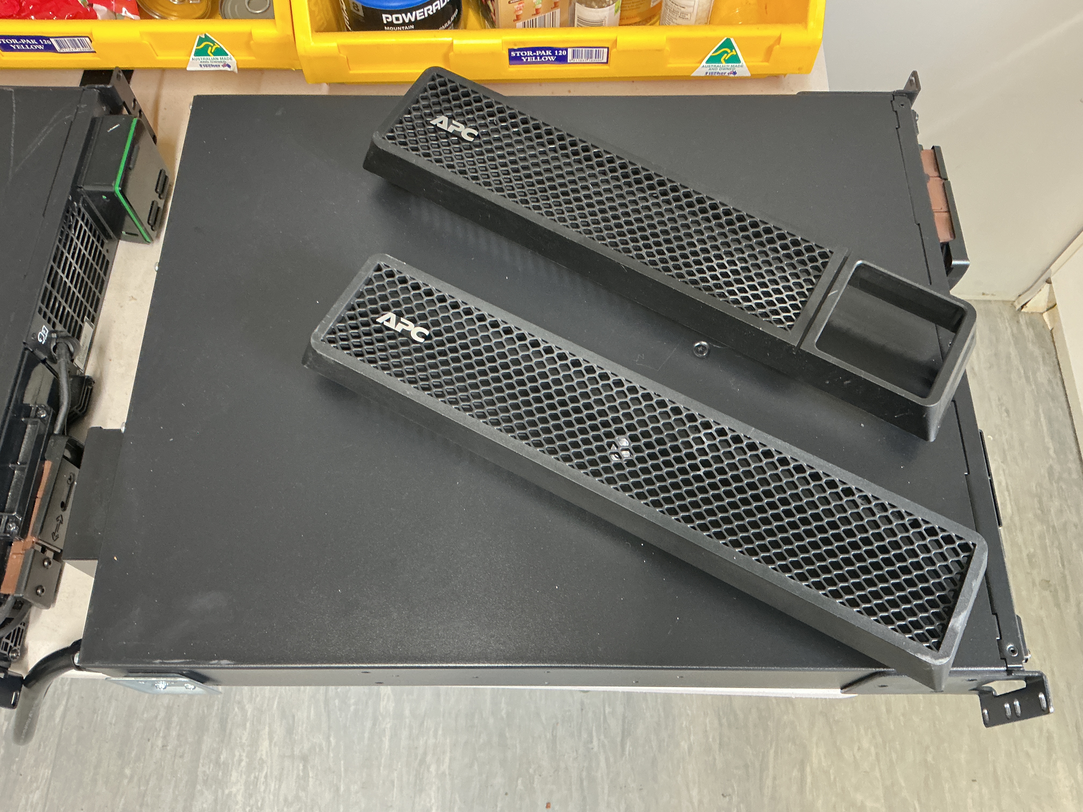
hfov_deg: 61.7
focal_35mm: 29
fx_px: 907
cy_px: 406
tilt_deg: -65.5
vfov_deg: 48.2
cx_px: 542
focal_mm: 3
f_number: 1.8
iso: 250
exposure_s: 1/40
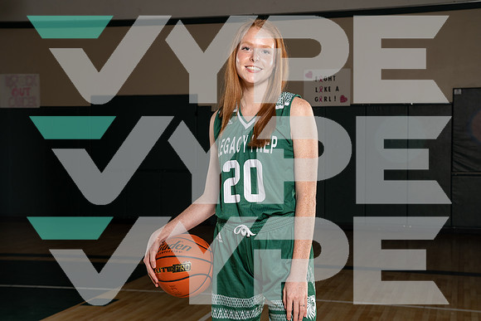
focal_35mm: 61
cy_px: 160
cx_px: 240
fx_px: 815
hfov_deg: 32.9
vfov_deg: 22.3
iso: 320
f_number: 7.1
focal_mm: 61
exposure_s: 1/250
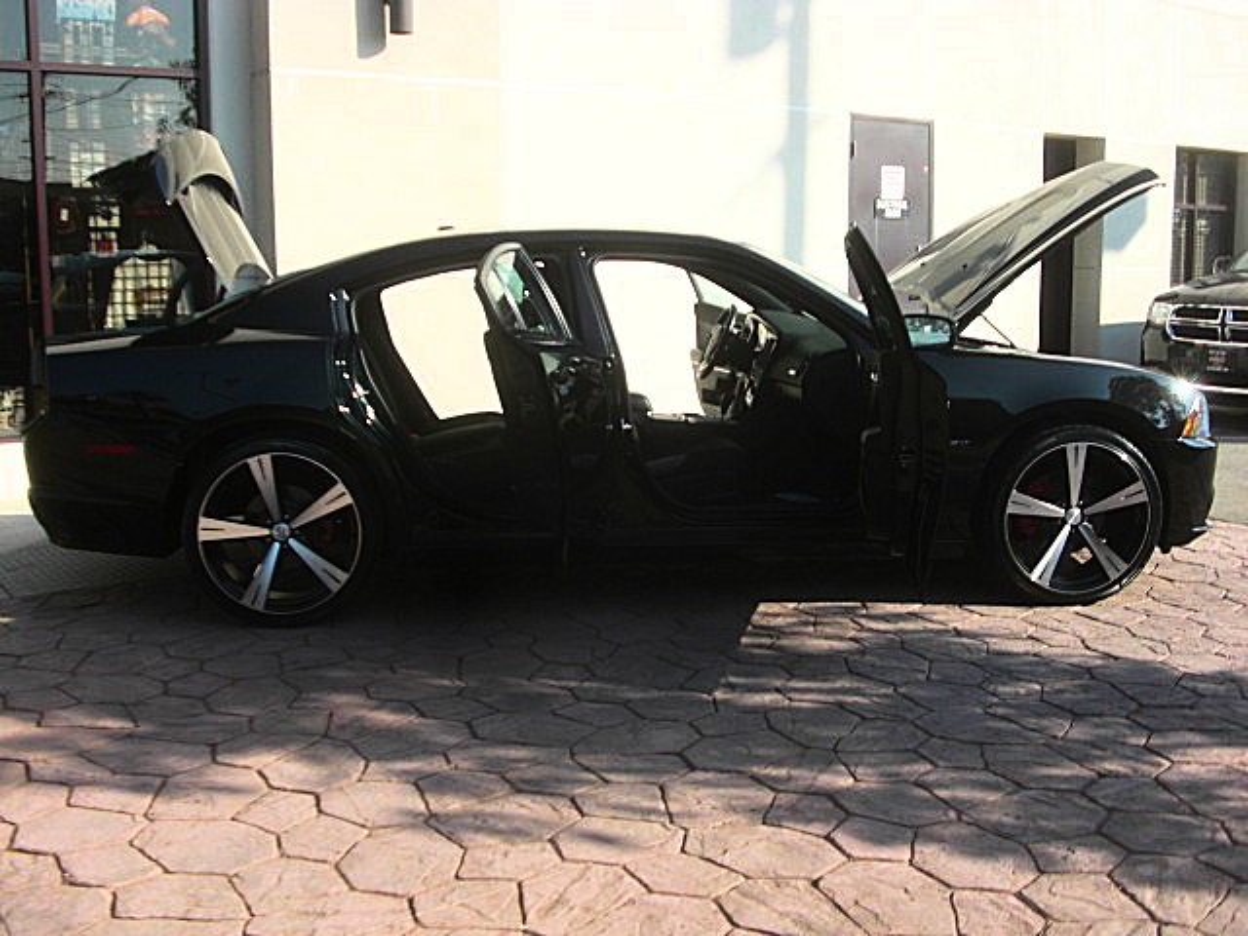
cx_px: 624
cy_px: 468
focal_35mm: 43
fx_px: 1550
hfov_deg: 43.9
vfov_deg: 33.6
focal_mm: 7.6
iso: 50
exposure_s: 1/640
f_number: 3.1
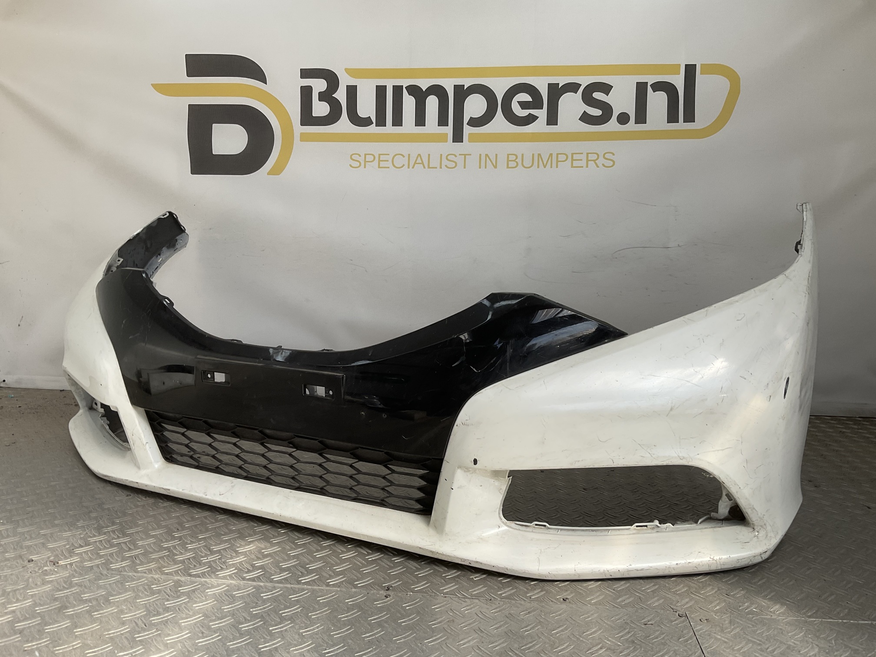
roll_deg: -2.7
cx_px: 438
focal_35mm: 29
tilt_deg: -6.7
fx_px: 734
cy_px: 328
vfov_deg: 48.2
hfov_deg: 61.7
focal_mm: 3
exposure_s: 1/709
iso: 16
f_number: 1.8
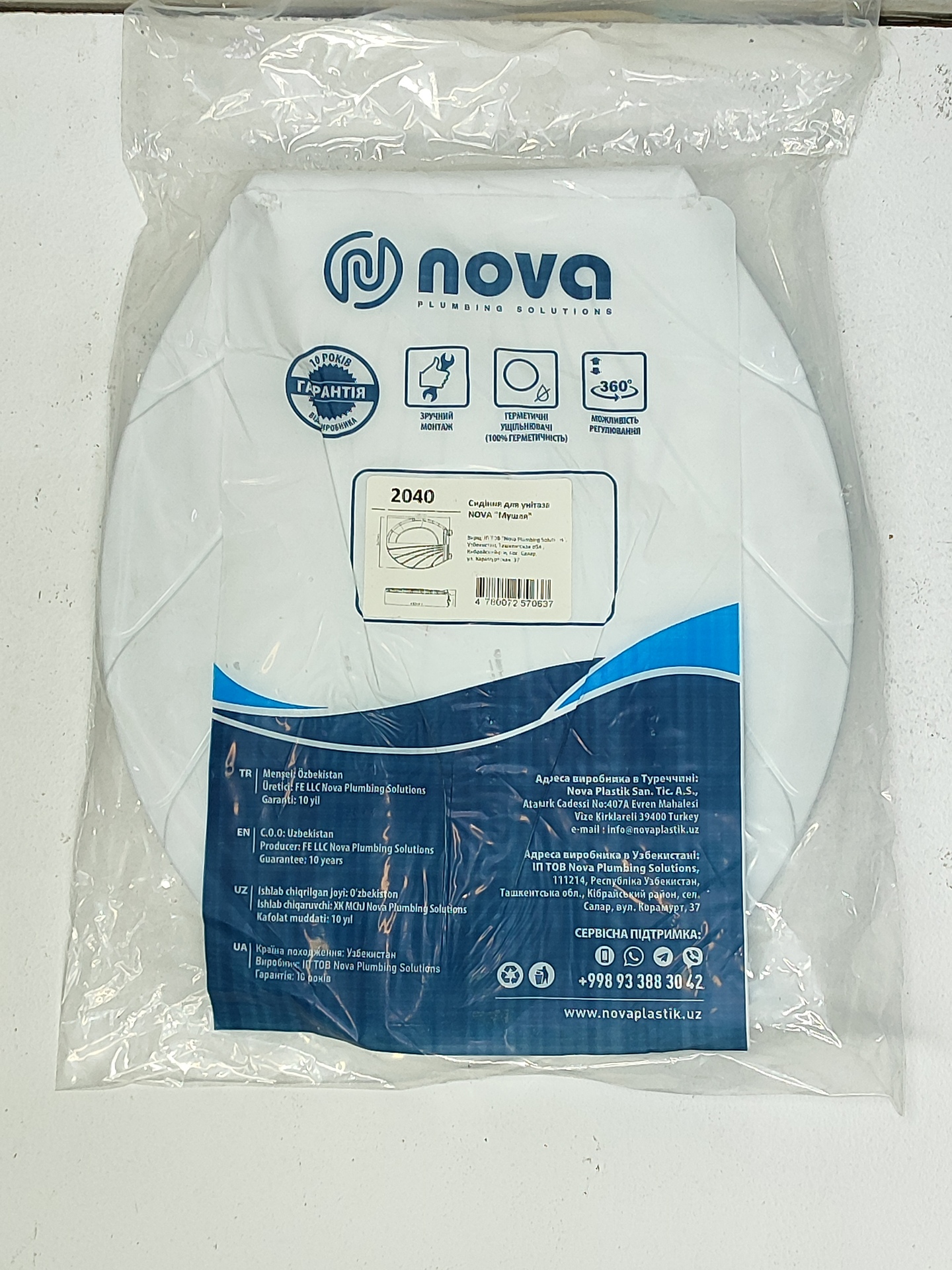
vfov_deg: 71.6
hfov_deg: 56.8
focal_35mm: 24
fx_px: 880
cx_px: 476
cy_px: 635
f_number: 1.89
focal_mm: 5.89
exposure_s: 1/125
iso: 320
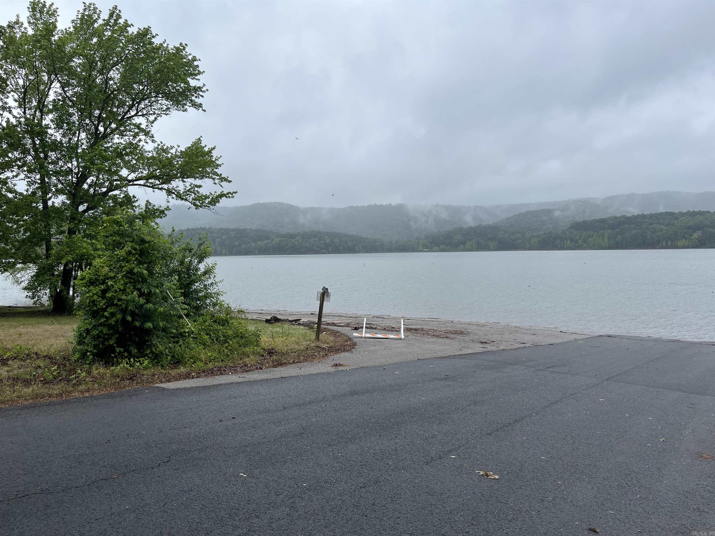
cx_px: 358
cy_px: 268
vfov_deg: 53.1
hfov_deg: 67.3
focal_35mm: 26
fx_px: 537
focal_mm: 5.1
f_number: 1.6
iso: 50
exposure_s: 1/1066
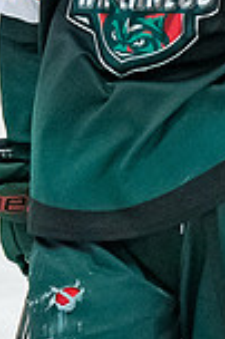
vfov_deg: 2.4
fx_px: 7977
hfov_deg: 1.6
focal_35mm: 849
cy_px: -110
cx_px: 198
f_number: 3.5
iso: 2500
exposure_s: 1/800
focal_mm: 100
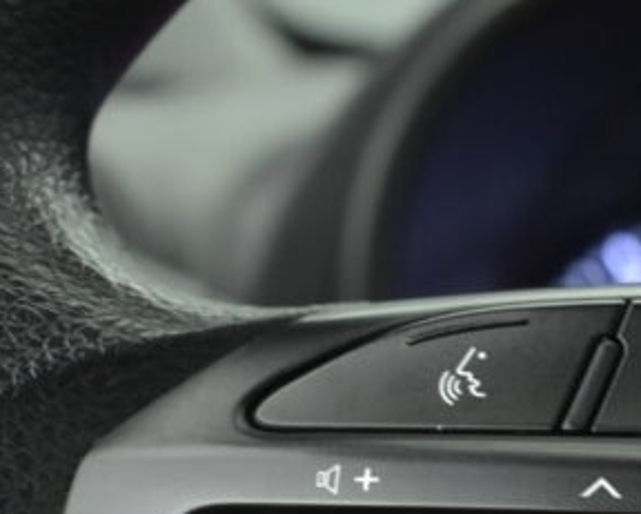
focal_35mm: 90
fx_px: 1709
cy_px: 612
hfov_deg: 21.0
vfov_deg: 16.4
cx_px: 512
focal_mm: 18
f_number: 3.5
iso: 1600
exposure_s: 1/100
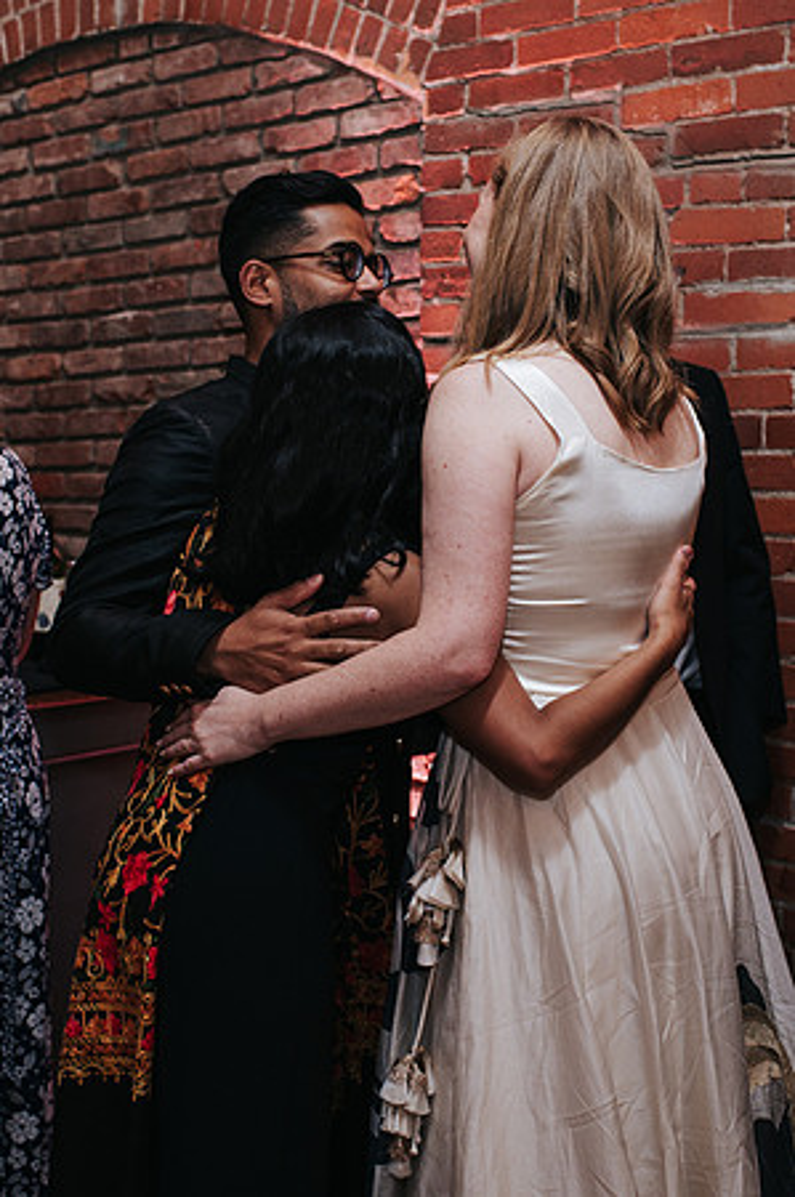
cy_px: 598
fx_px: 1771
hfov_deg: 25.3
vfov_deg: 37.3
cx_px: 373
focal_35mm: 53
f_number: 4
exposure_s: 1/200
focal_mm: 35
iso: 800
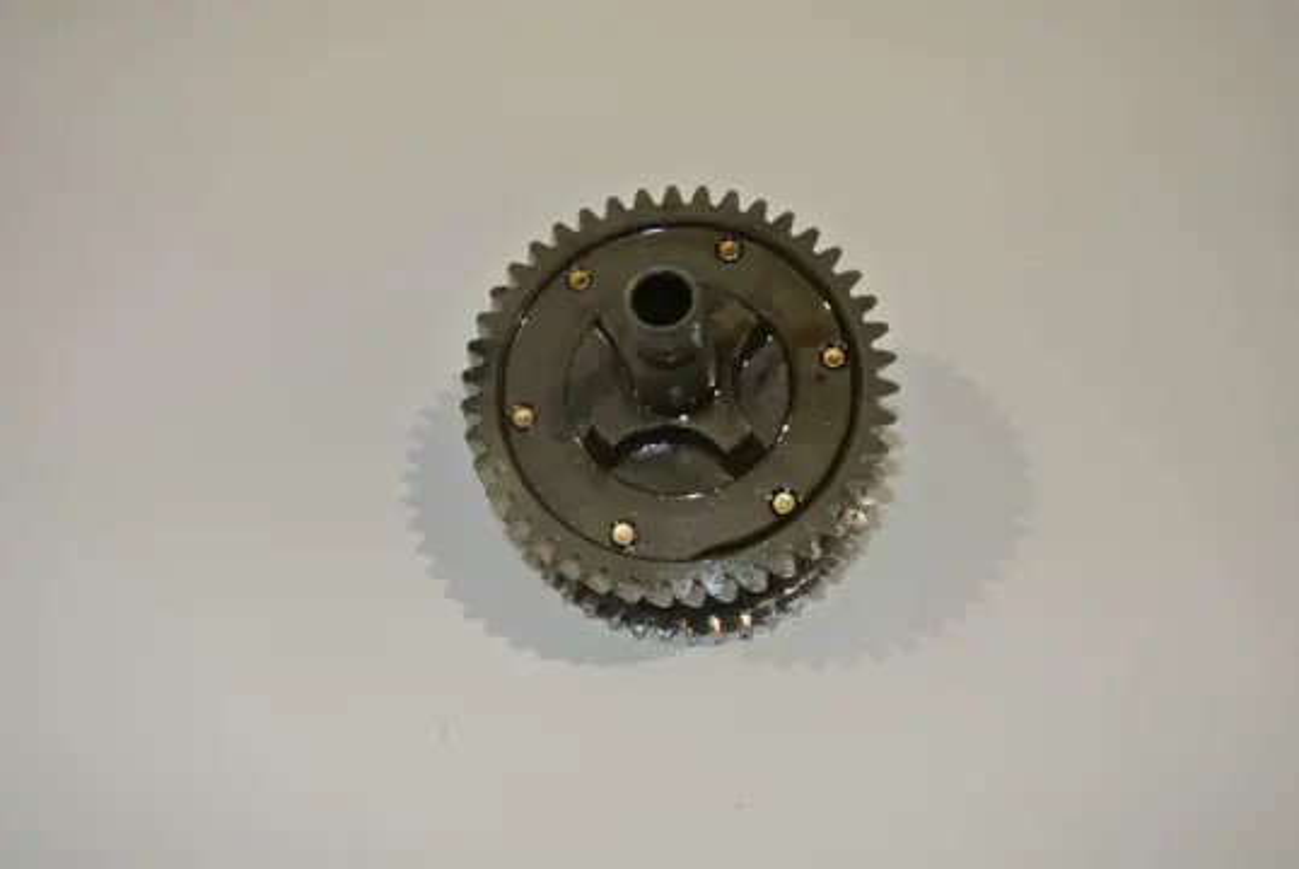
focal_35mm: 35
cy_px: 434
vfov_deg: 37.9
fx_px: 1264
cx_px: 650
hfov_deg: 54.4
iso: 200
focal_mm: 13.1
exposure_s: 1/60
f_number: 4.5
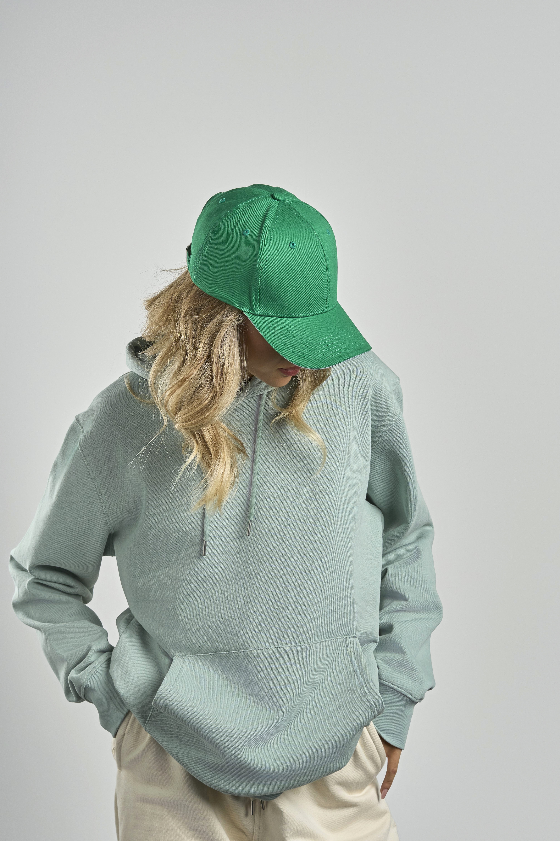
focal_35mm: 77
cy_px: 430
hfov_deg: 17.7
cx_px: 287
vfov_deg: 26.3
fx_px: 1796
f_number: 9
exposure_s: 1/160
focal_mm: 50
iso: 320
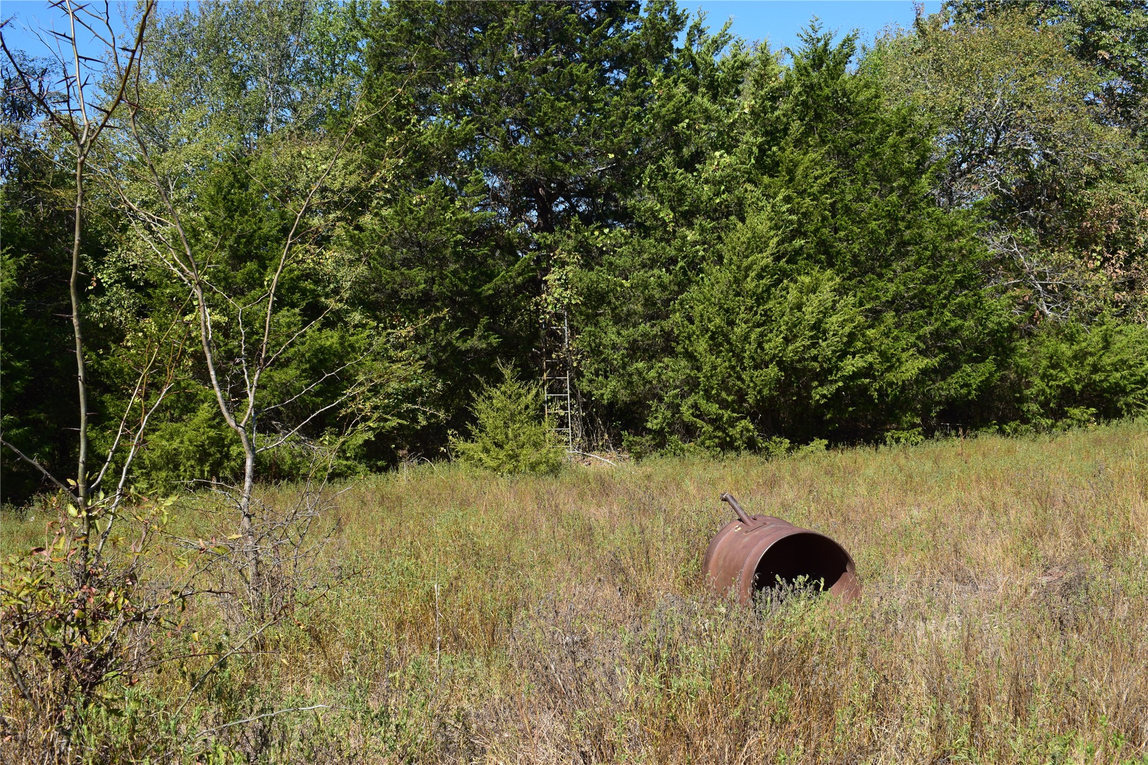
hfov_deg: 51.3
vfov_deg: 35.5
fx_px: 1196
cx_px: 574
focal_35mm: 38
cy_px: 382
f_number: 11
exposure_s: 1/400
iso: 400
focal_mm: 25
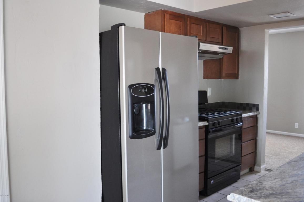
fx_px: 278
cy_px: 101
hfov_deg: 57.3
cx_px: 152
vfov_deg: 39.9
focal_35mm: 33
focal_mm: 22
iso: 500
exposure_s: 1/60
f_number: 4
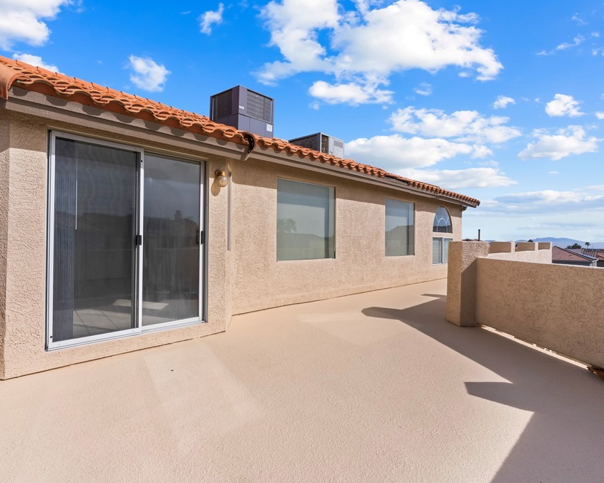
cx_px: 252
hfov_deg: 79.7
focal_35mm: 20
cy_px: 237
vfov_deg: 68.1
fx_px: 358
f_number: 8
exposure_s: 1/8000
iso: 500
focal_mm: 17
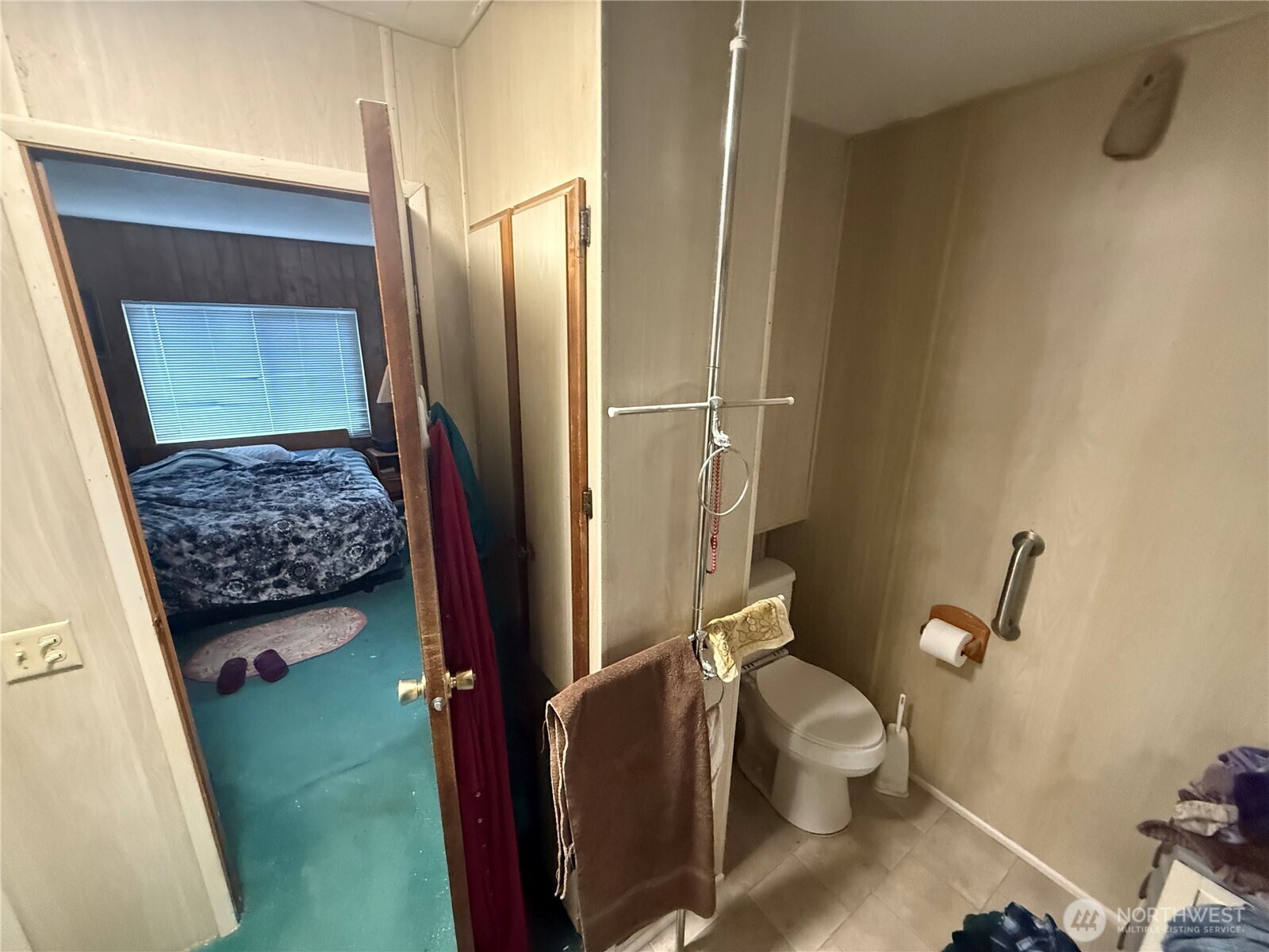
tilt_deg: -15.7
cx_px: 634
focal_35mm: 14
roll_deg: -0.7
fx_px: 513
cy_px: 476
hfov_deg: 102.1
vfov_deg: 85.7
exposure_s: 1/40
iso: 1000
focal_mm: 2.22
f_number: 2.2
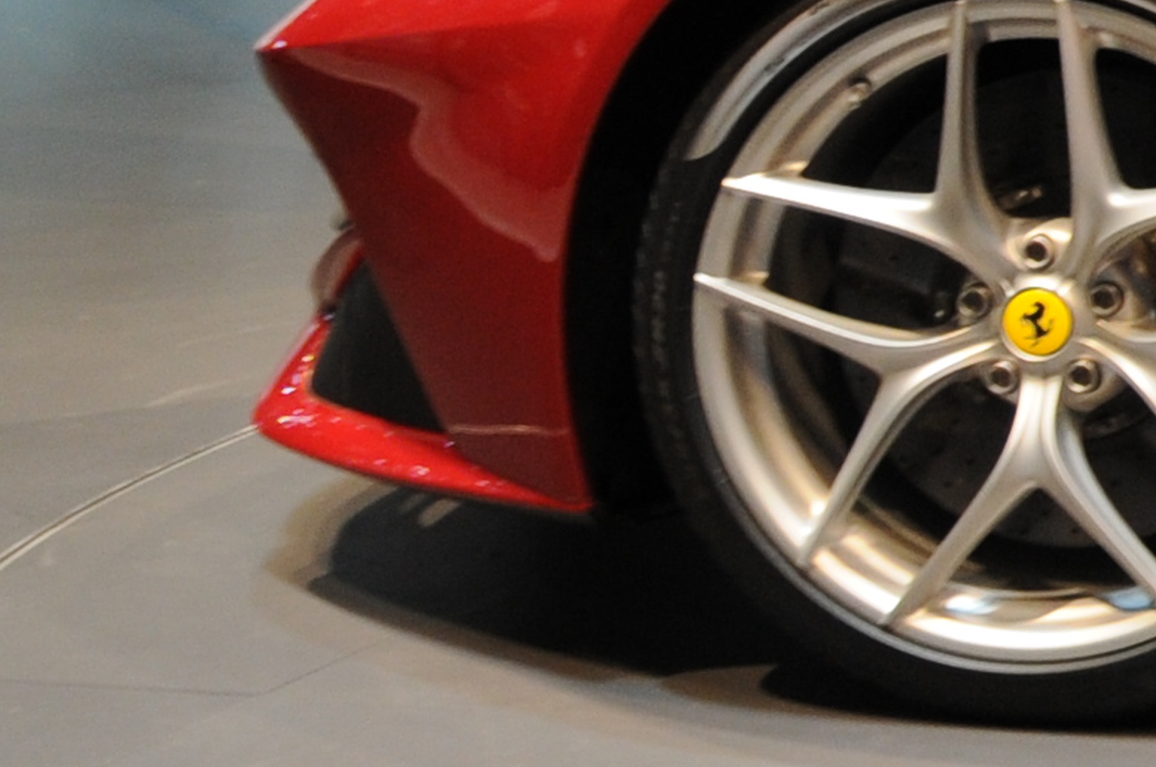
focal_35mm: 182
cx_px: 3117
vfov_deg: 7.4
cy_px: -447
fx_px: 5837
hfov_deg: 9.5
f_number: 4.8
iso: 400
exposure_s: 1/90
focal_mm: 22
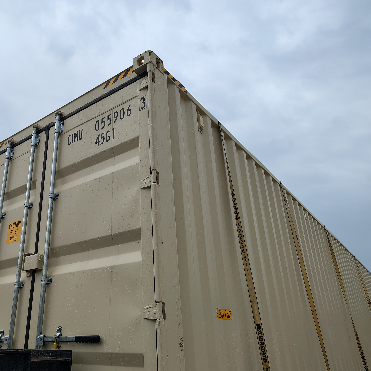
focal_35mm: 29
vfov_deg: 55.6
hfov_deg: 54.6
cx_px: 128
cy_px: 186
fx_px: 352
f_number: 1.8
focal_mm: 5.56
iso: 100
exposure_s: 1/2349
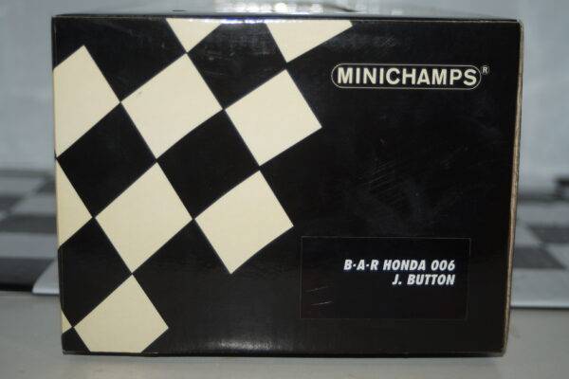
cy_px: 190
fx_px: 948
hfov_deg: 33.4
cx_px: 284
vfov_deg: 22.6
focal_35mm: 60
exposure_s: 1/60
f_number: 4.5
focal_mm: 40
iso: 125
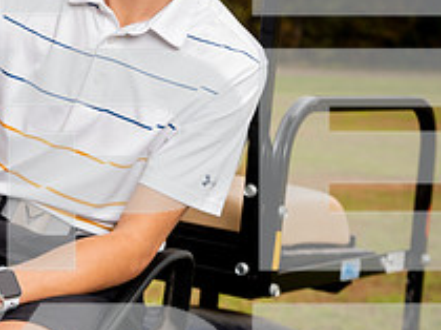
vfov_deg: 11.1
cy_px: 161
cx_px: -34
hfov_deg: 14.5
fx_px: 1692
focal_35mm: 133
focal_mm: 50
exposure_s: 1/250
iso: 200
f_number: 4.5
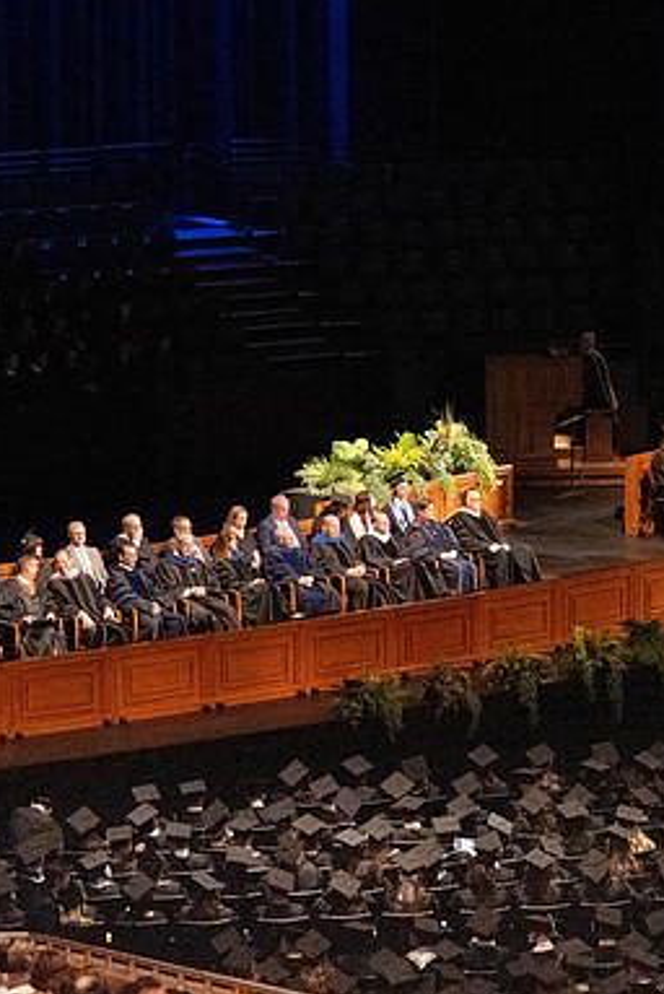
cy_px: 498
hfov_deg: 7.0
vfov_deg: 10.5
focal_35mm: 195
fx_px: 5385
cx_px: 573
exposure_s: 1/320
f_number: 4
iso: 8000
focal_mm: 86
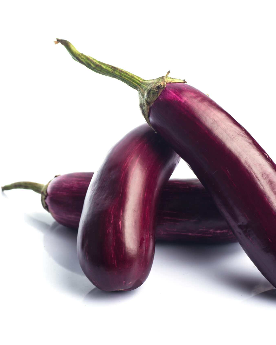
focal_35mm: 127
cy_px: 172
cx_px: 176
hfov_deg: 12.1
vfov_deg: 15.2
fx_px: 1296
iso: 100
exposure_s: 1/200
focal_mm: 90
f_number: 9
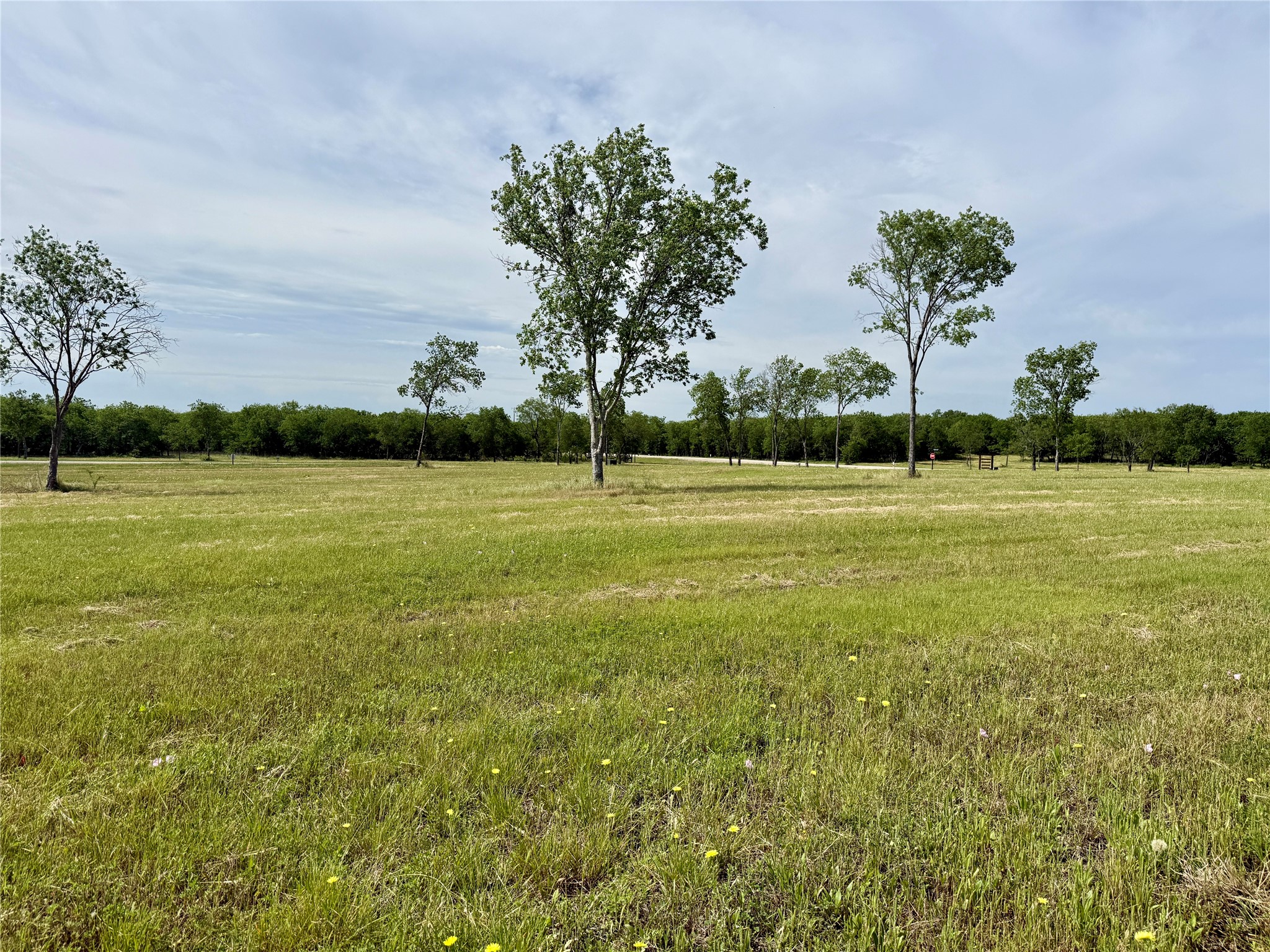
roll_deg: -1.2
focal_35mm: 24
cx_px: 635
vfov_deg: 56.8
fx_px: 881
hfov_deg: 71.6
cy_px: 476
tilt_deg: -2.2
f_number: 1.78
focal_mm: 6.76
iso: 80
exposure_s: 1/8130
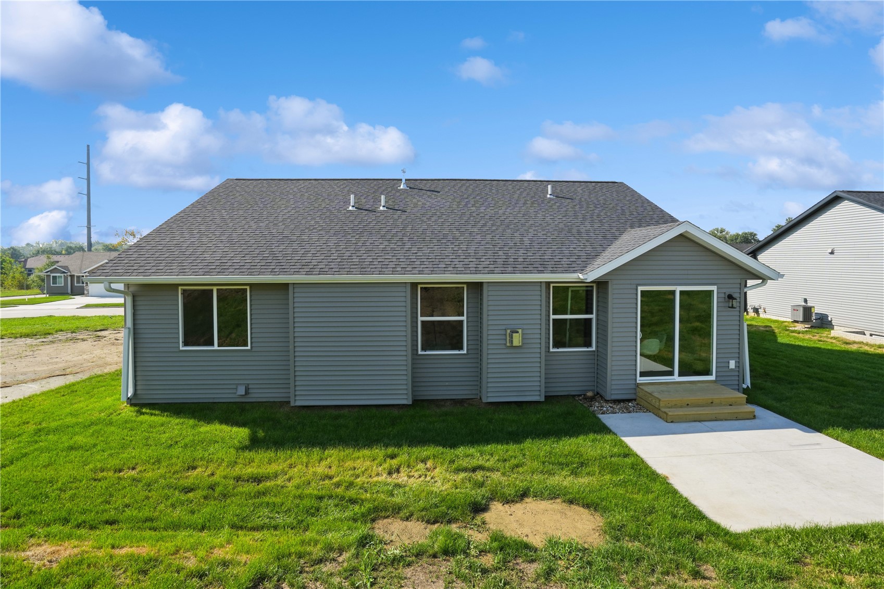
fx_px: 393
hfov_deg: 96.7
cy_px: 294
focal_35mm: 16
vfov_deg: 73.7
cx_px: 442
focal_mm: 16
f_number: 8
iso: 400
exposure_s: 1/1000
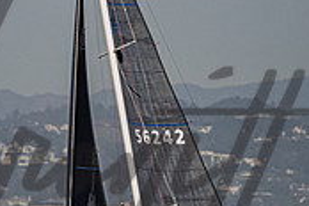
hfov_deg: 1.3
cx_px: 101
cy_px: 128
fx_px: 13775
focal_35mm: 1605
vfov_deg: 0.9
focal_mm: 400
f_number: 5.6
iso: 320
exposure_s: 1/4000
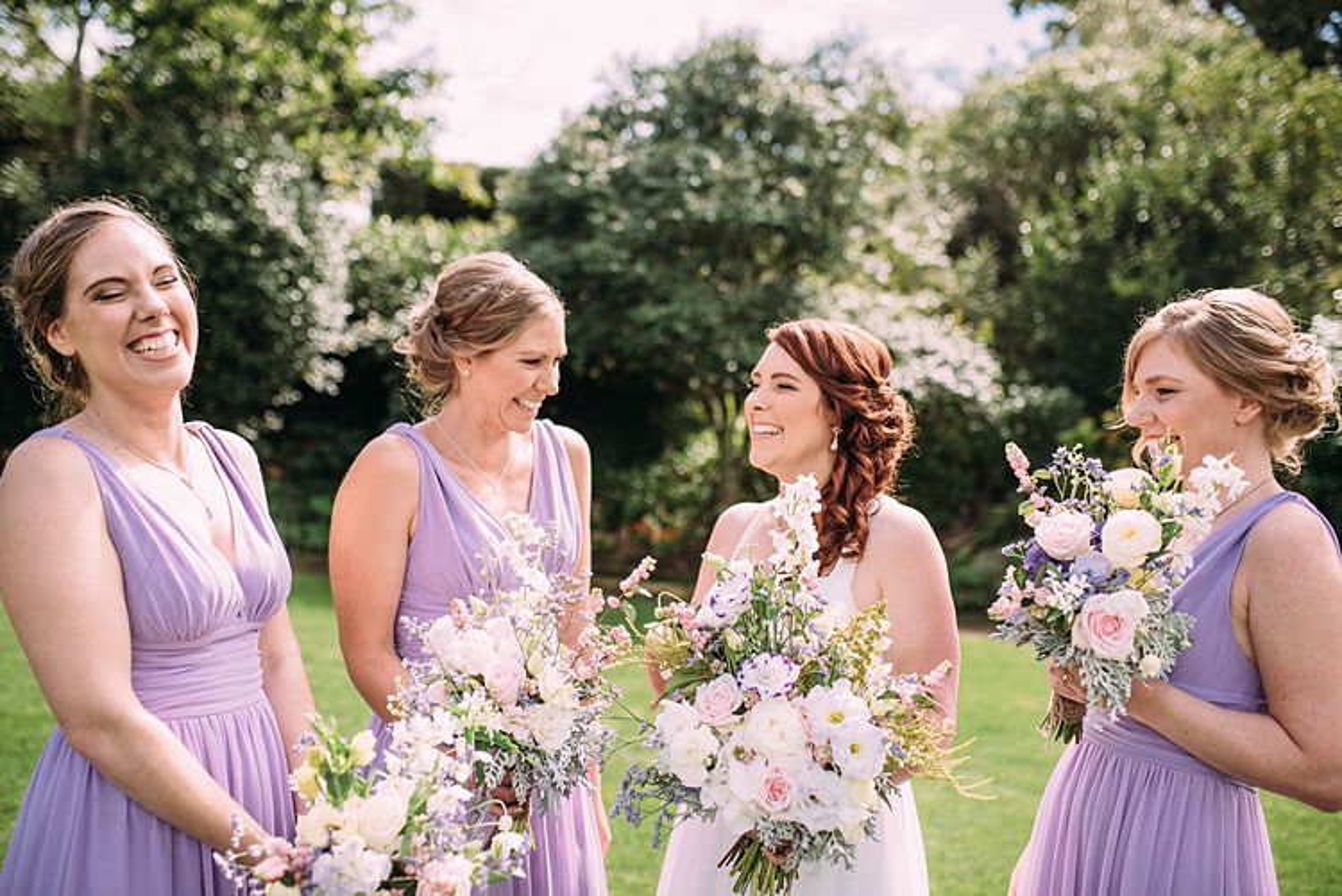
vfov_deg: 37.9
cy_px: 448
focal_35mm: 35
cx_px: 671
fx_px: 1305
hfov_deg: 54.4
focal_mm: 35
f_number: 2.2
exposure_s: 1/800
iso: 100
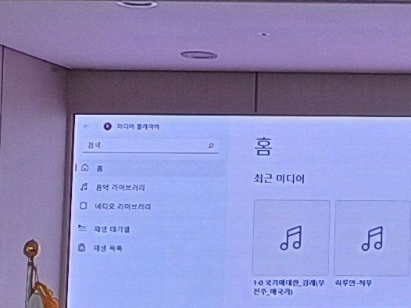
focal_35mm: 175
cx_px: 624
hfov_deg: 10.9
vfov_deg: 8.5
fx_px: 2077
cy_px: 200
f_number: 1.8
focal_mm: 5.06
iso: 25
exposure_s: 1/50
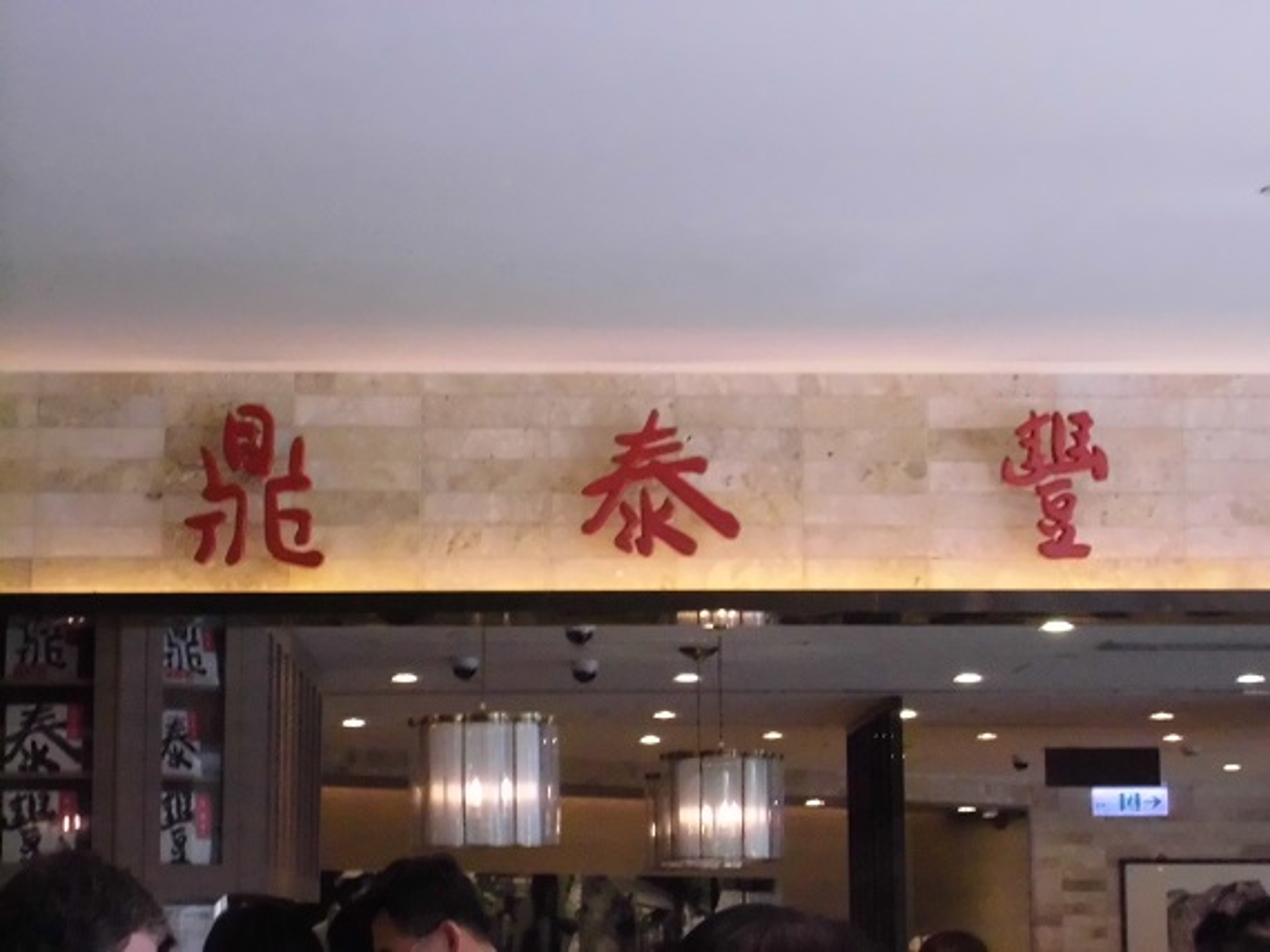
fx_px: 3154
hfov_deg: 22.8
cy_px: 476
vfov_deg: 17.2
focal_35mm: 86
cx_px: 635
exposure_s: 1/60
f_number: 6.3
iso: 800
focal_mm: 15.4
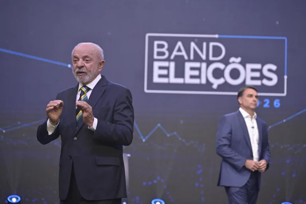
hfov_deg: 19.6
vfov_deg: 13.2
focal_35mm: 104
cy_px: 102
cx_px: 153
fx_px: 884
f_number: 4
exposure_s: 1/400
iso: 1600
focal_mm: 104
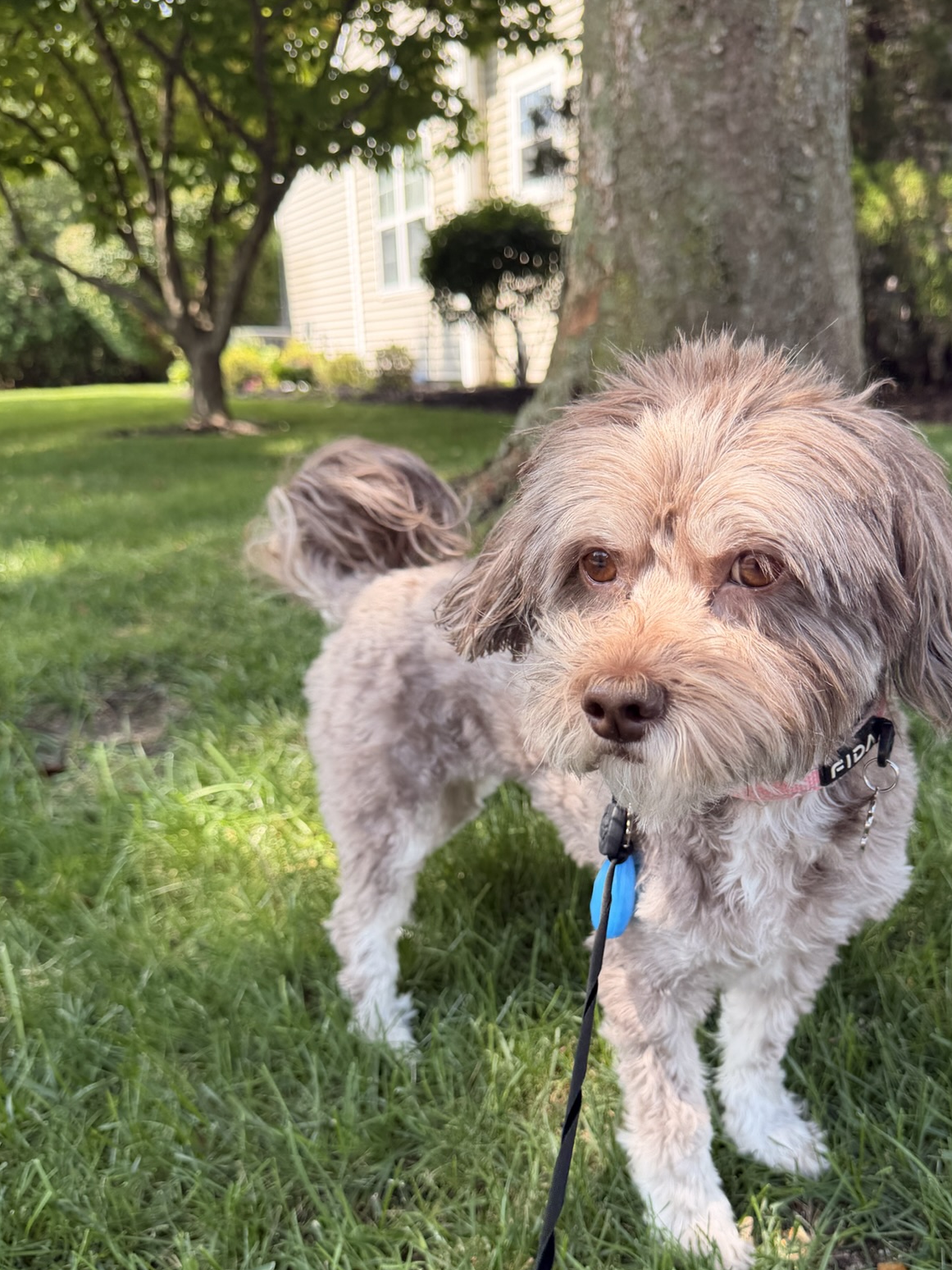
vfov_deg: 57.8
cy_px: 774
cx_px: 587
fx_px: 1137
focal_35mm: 31
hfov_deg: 45.1
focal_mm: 6.76
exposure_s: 1/617
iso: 100
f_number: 1.78
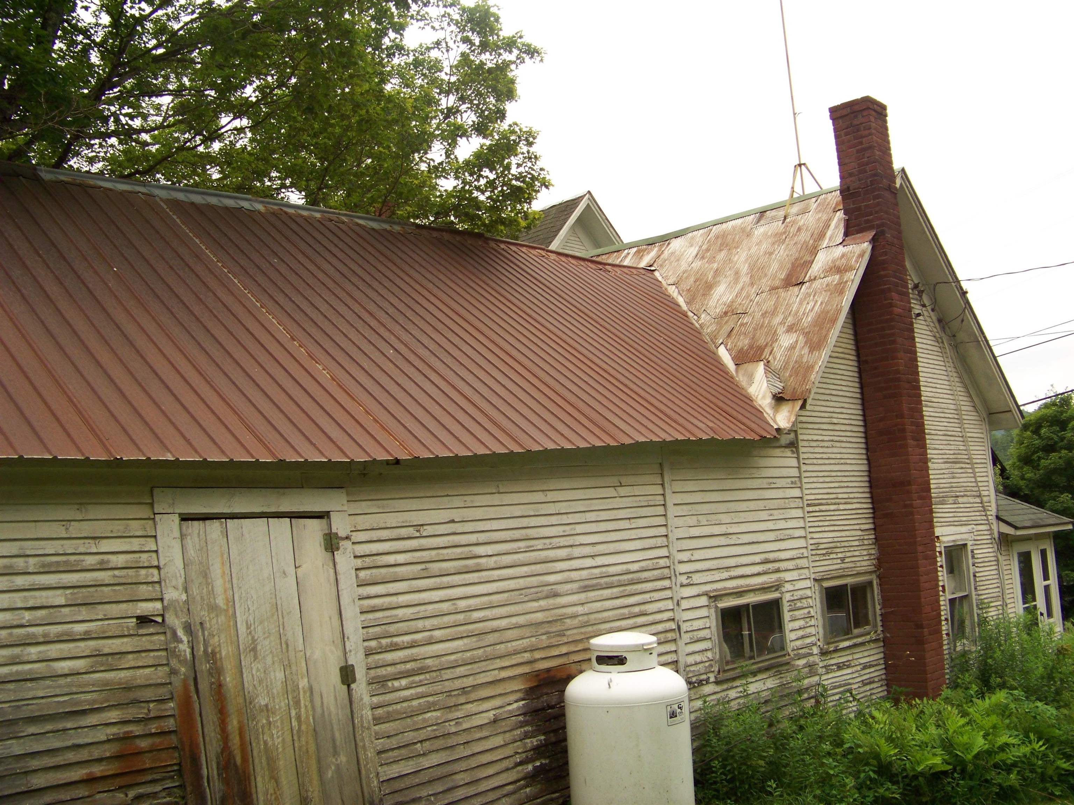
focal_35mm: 36
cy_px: 402
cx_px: 537
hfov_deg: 51.4
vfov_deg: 39.7
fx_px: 1117
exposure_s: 1/200
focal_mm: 5.85
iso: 69
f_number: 2.8
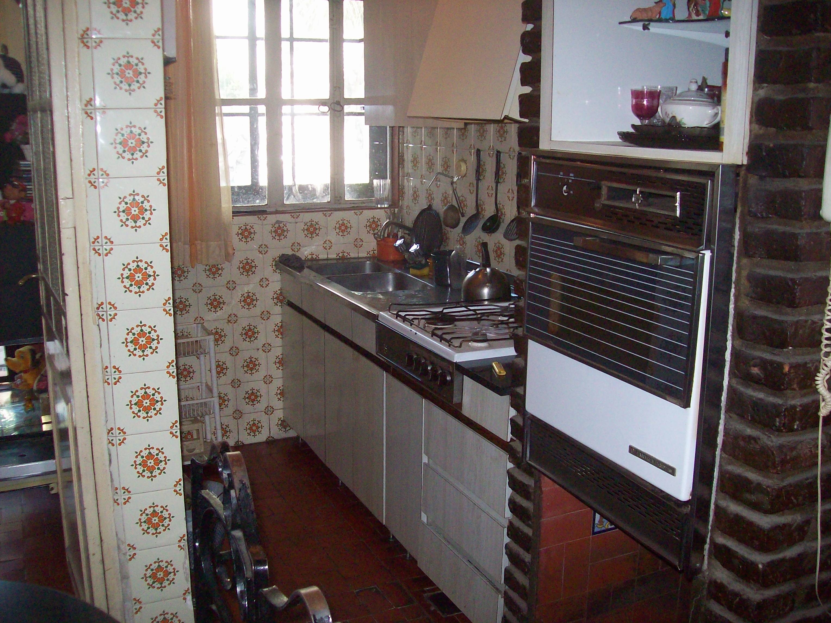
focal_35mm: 36
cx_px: 416
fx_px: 864
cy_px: 312
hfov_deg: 51.4
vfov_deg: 39.7
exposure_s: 1/64
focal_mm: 6
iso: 200
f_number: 2.7
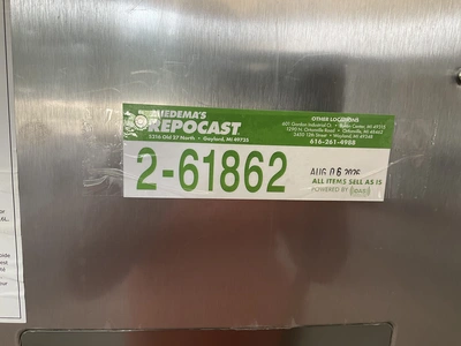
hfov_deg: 61.7
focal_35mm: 29
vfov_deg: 48.2
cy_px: 173
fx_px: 386
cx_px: 230
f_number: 1.8
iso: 50
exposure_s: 1/60
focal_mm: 3
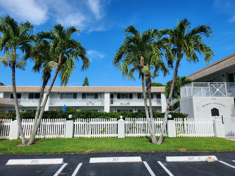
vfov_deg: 58.9
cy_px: 88
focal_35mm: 23
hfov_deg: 73.9
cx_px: 118
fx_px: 156
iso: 20
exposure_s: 1/1775
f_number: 1.8
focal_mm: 5.4
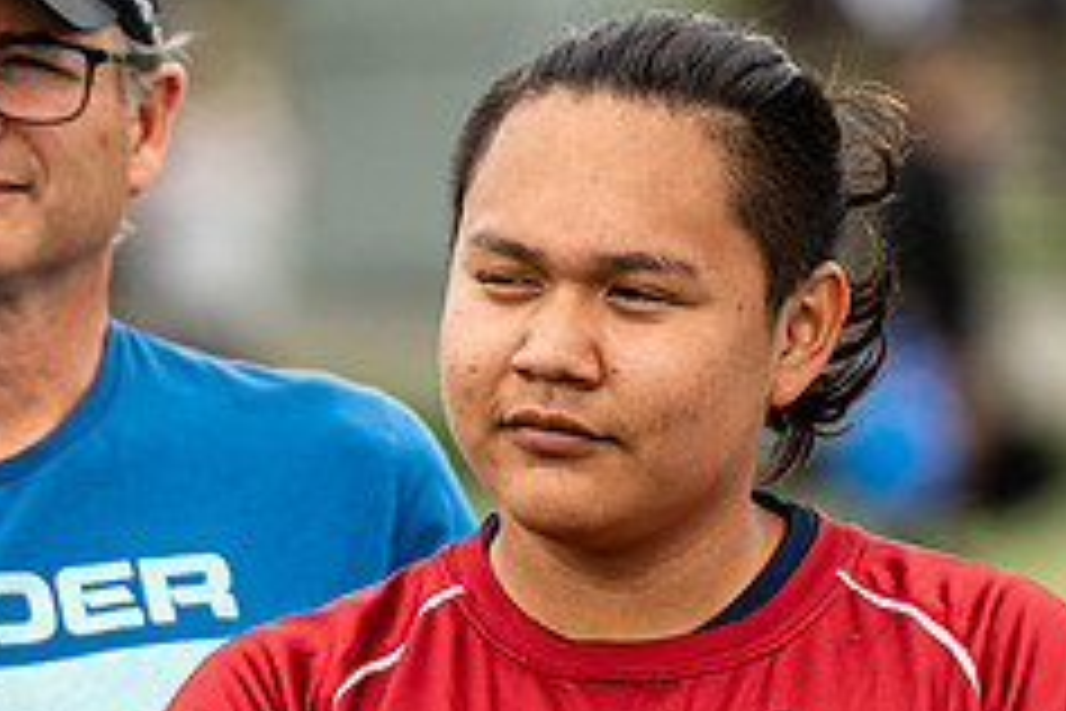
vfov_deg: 1.9
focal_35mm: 735
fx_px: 21762
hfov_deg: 2.8
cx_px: 265
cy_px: 605
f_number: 3.2
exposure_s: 1/1000
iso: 110
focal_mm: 200
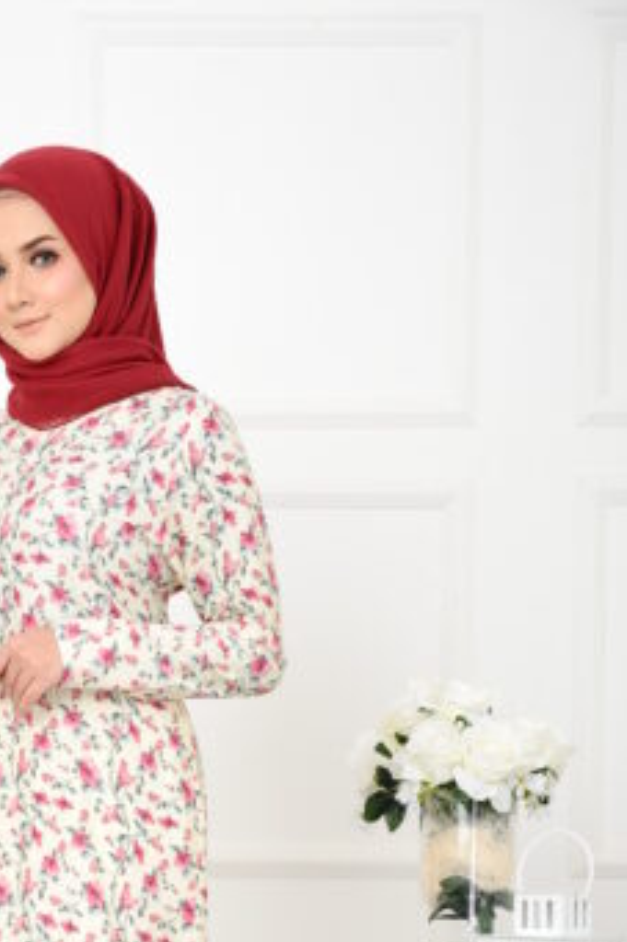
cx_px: 83
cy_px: 884
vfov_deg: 16.4
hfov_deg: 11.1
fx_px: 3216
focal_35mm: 123
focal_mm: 65
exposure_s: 1/250
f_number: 7.1
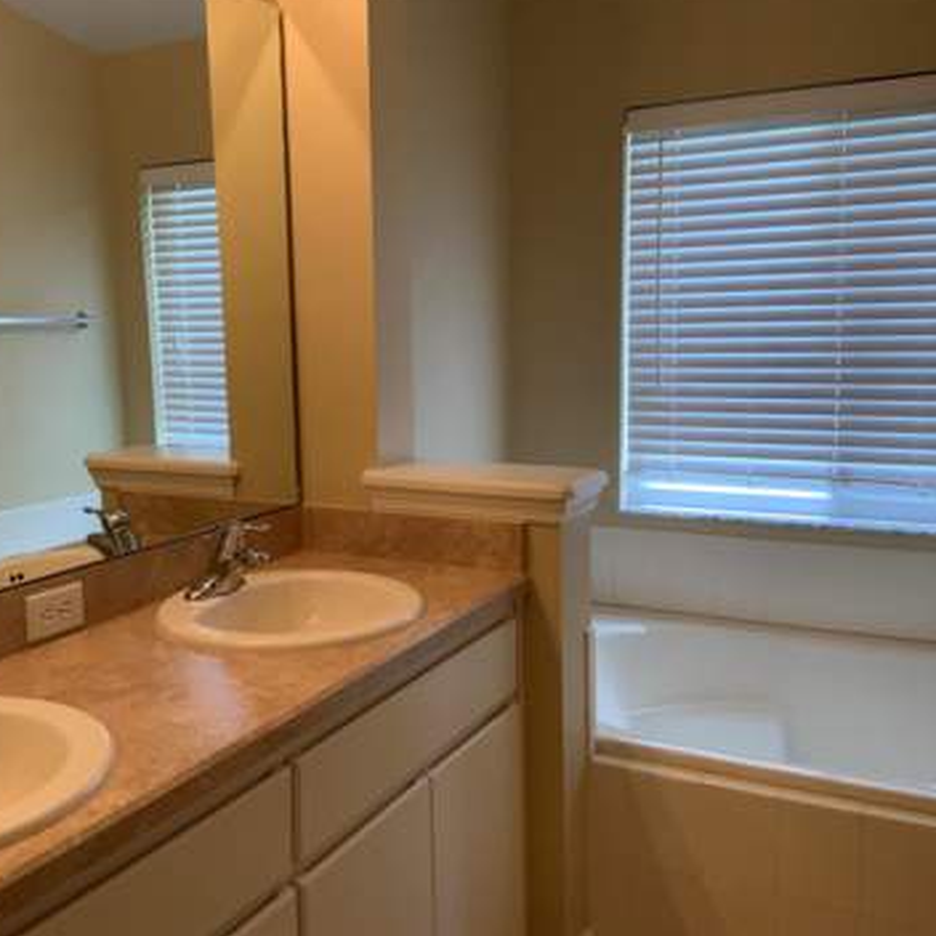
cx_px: 386
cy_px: 460
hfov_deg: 47.0
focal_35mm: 35
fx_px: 1071
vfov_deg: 47.2
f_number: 1.8
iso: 40
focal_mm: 3
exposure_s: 1/60
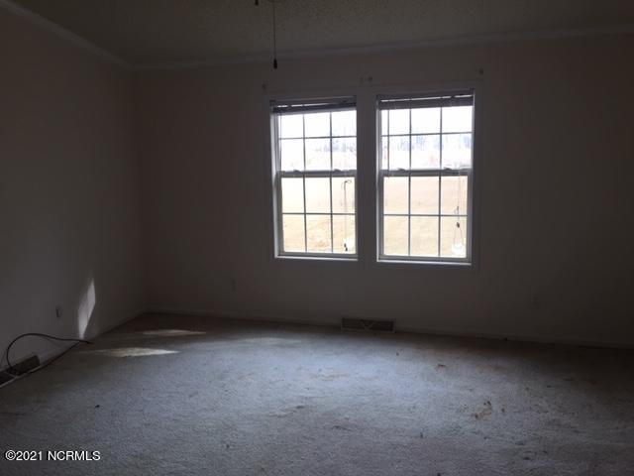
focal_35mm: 29
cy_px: 238
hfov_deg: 61.7
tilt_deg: -9.0
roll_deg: -0.7
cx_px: 317
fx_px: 531
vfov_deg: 48.2
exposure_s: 1/60
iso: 32
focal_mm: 4.15
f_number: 2.2
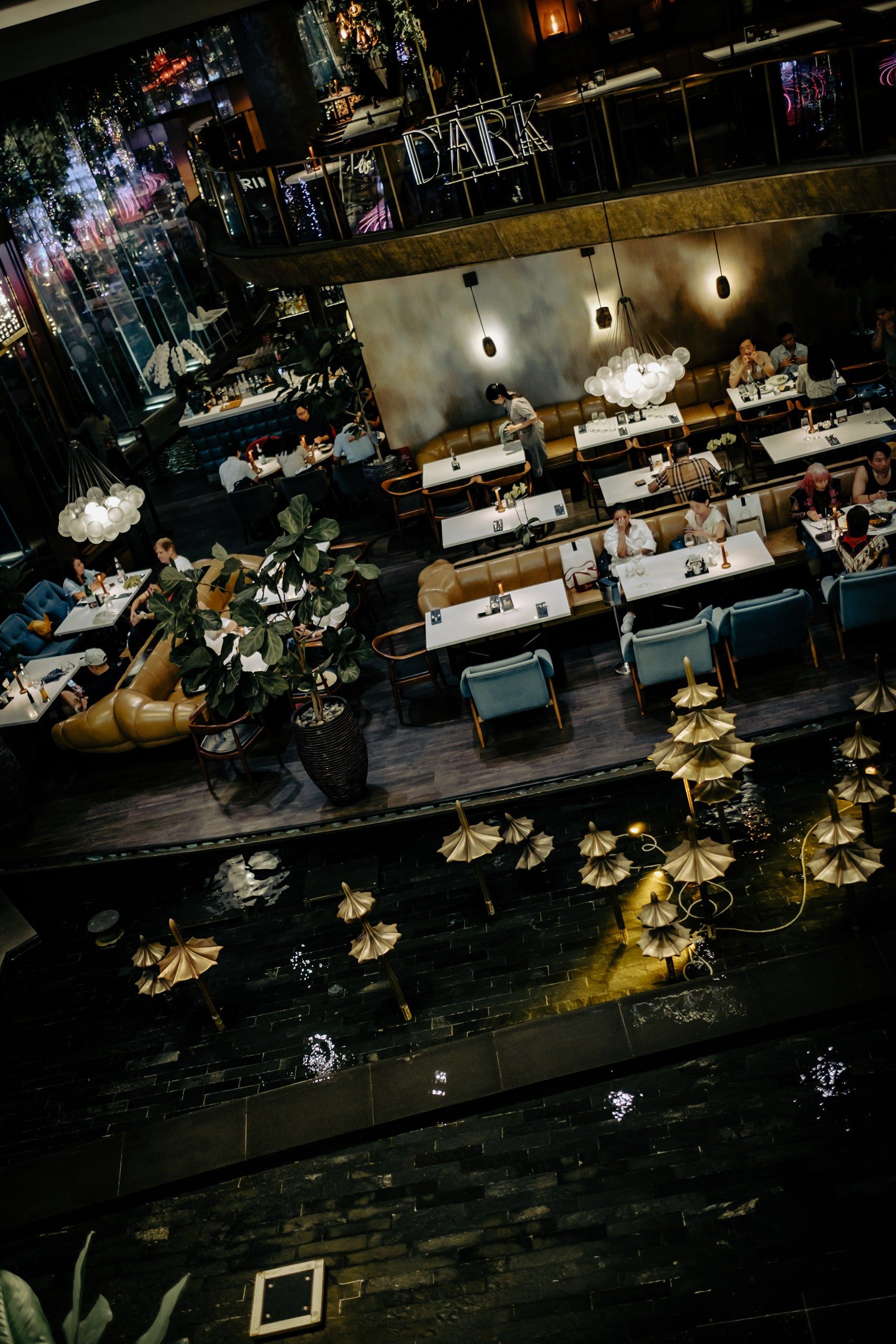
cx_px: 448
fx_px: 1306
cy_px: 672
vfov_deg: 54.4
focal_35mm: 35
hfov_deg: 37.9
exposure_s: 1/125
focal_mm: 23
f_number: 1.4
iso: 400
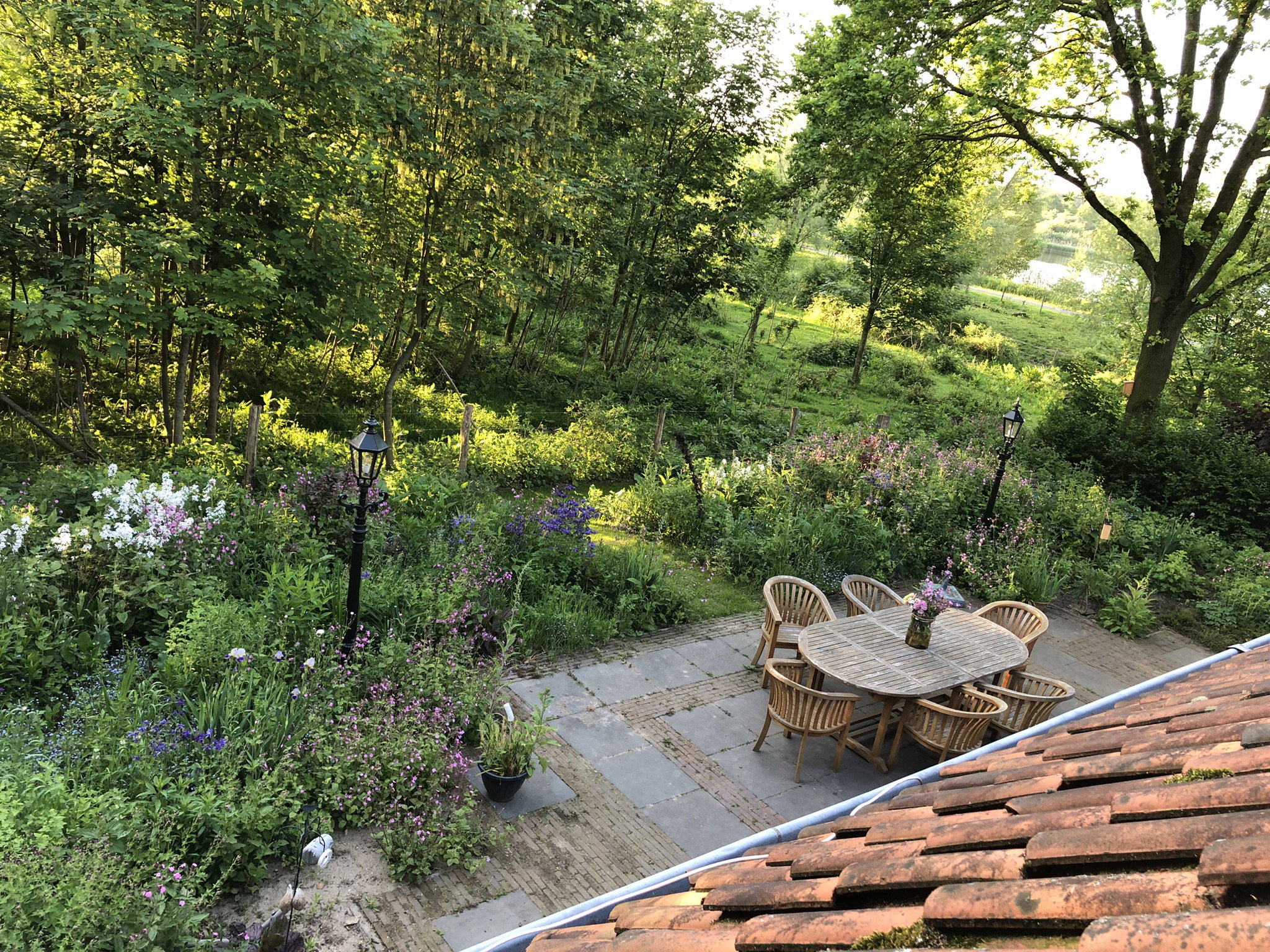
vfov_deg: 49.7
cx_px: 635
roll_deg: -9.8
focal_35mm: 28
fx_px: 1027
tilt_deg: -18.0
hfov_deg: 63.4
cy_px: 476
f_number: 1.8
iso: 20
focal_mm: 4
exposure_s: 1/30
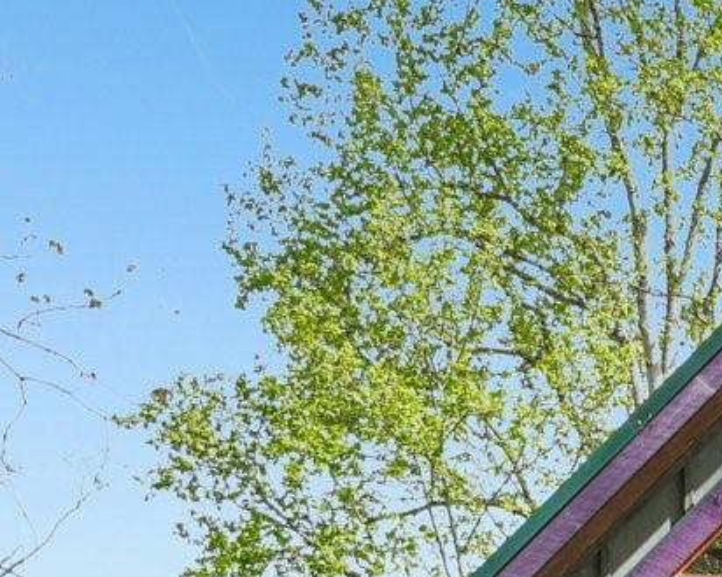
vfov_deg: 11.5
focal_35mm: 126
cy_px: 972
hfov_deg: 14.3
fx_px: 2691
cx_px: 1065
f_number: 8
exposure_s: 1/100
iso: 100
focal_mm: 18
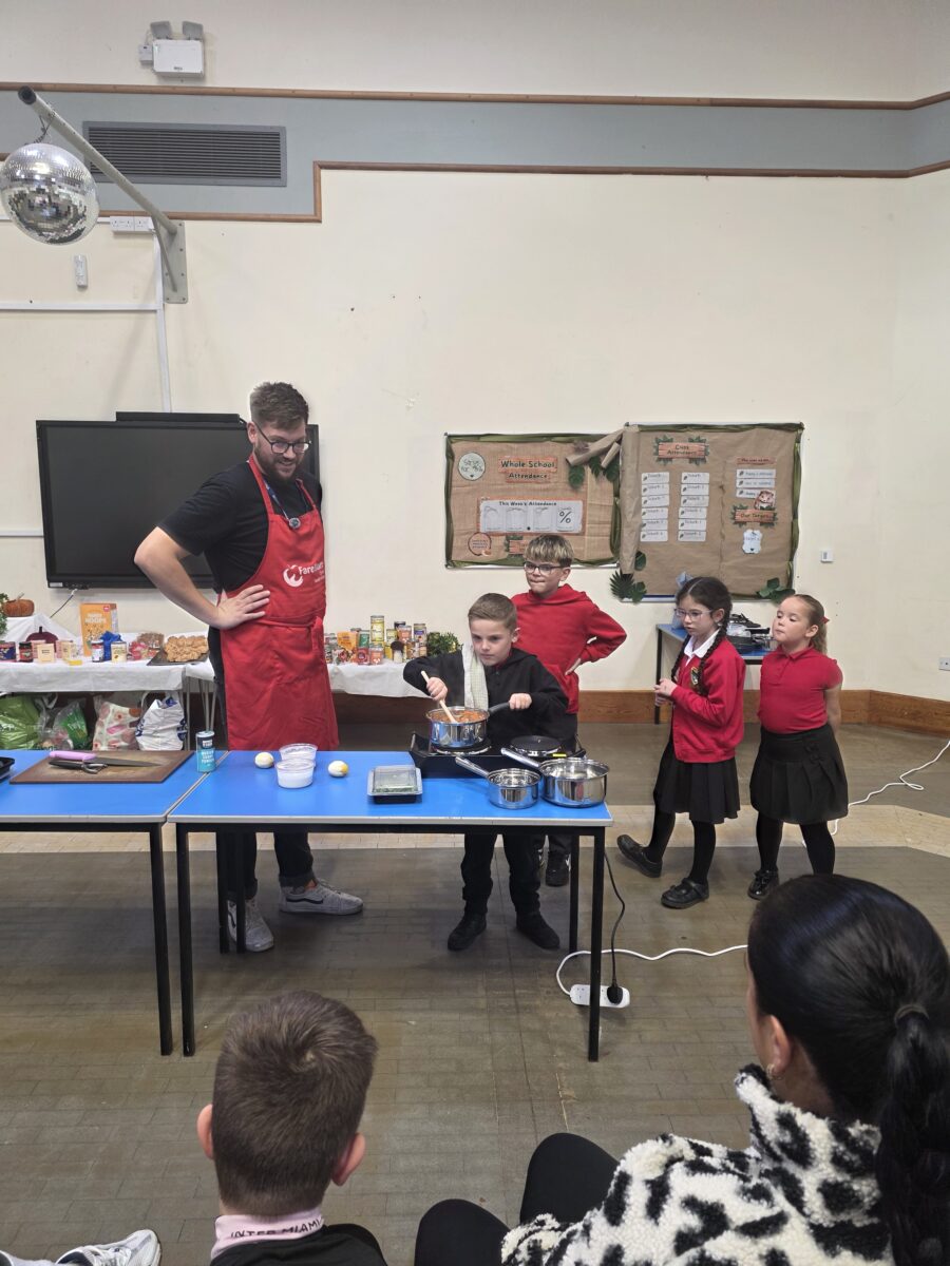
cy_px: 633
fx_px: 842
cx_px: 475
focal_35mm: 23
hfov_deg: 58.9
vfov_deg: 73.9
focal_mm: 6.3
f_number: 1.7
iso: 200
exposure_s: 1/100
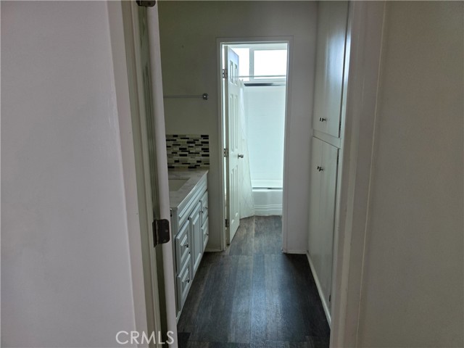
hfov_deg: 73.9
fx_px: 308
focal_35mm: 23
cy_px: 174
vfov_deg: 58.9
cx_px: 232
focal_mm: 6.3
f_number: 1.7
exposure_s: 1/180
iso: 100
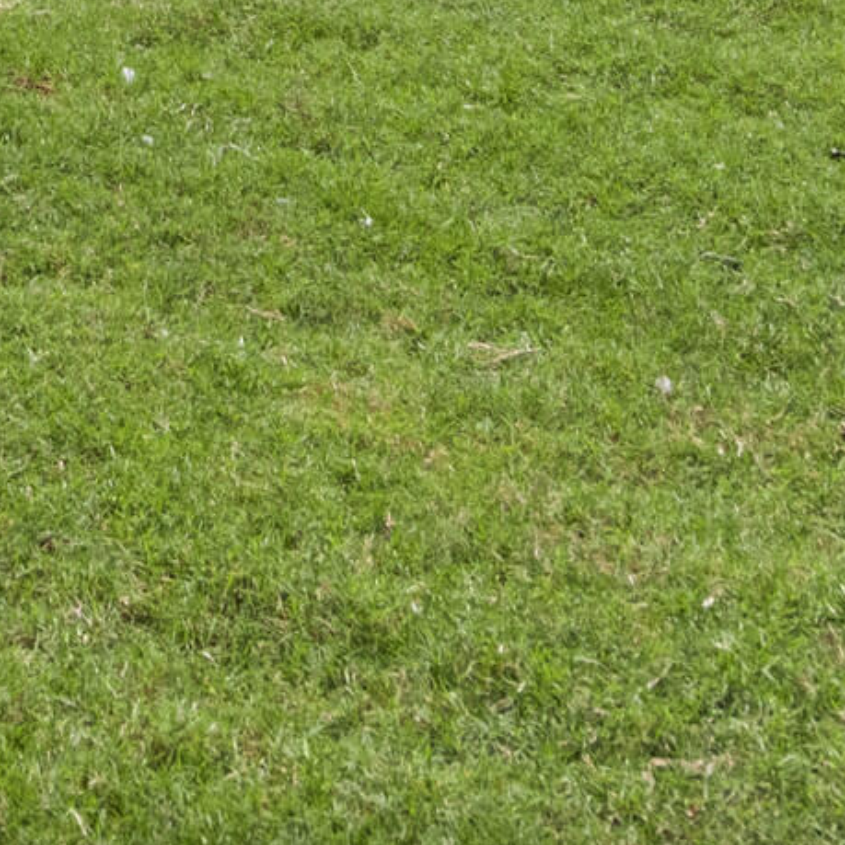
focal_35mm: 118
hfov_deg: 13.5
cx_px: -593
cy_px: -931
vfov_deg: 12.6
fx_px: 3259
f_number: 8
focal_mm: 22
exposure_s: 1/2000
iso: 1000
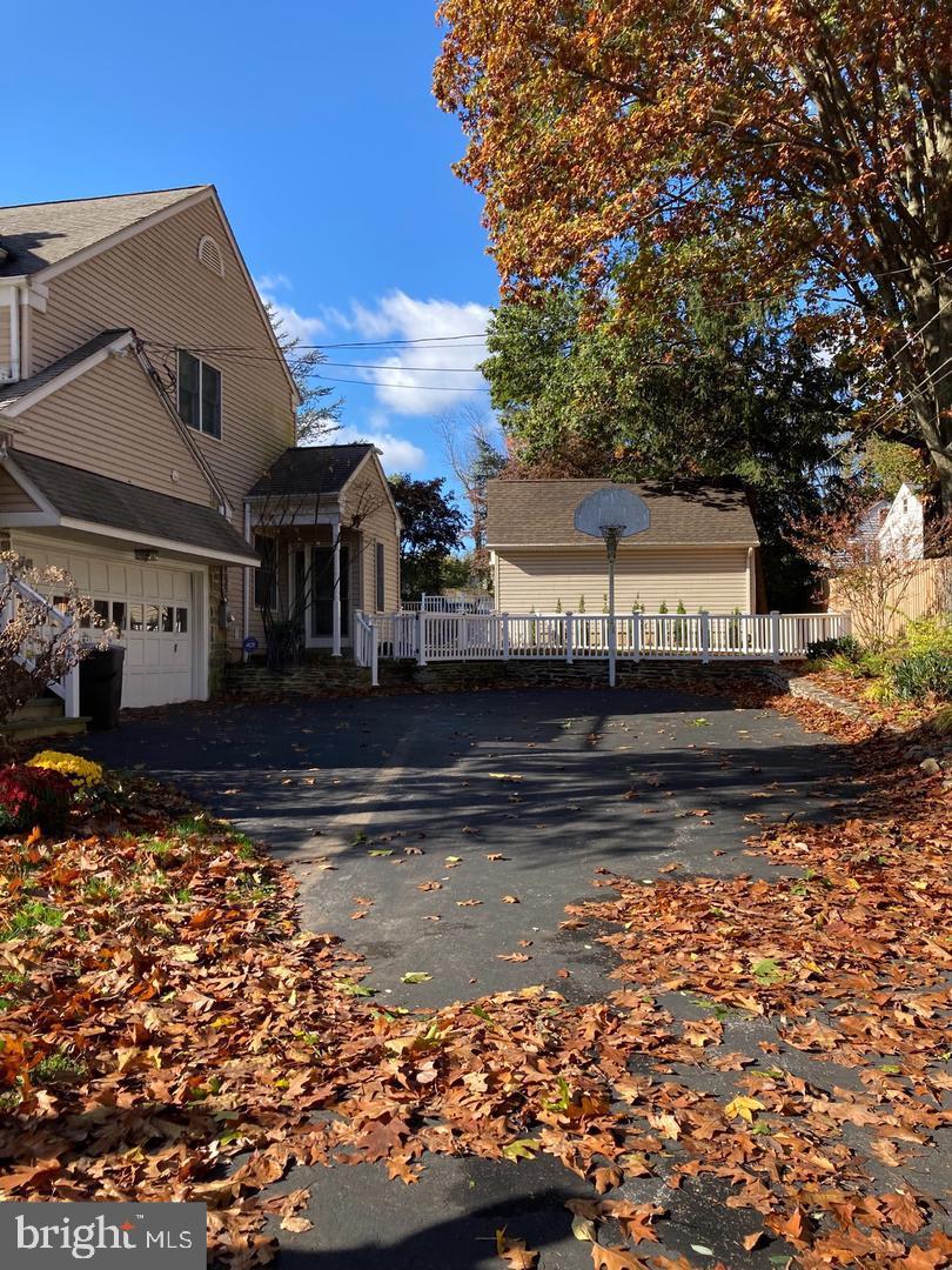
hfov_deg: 49.7
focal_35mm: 28
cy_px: 635
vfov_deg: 63.4
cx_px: 476
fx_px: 1027
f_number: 1.8
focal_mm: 3.99
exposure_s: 1/695
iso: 20
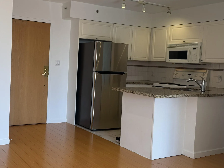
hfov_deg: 44.5
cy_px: 79
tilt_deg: -3.9
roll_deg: -2.4
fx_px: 265
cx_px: 61
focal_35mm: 41
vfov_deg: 35.1
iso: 80
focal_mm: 6.76
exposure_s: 1/390
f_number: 1.78
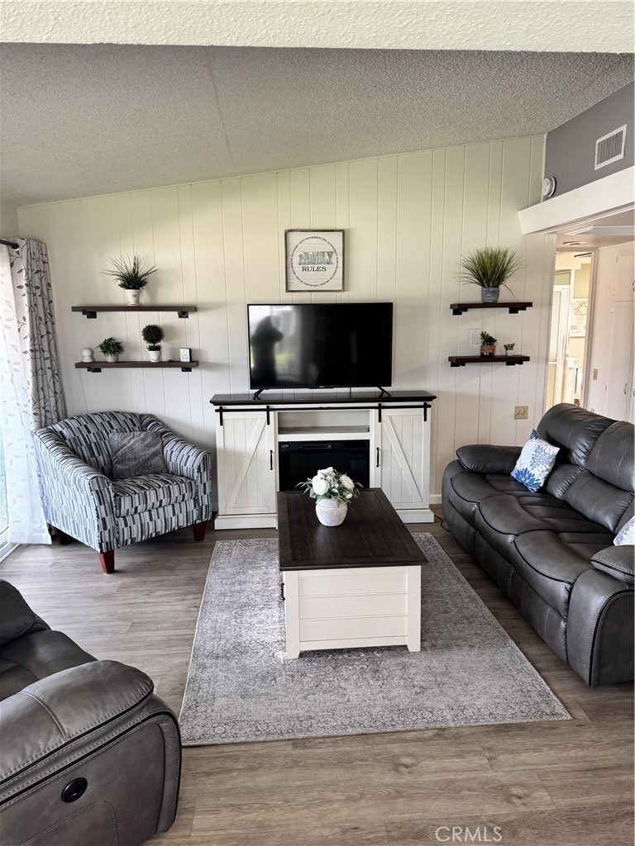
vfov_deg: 71.6
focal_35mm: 24
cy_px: 423
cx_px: 318
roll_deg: +0.9
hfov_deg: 56.8
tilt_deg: -10.6
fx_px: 587
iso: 200
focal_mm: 6.76
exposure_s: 1/120
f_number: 1.78
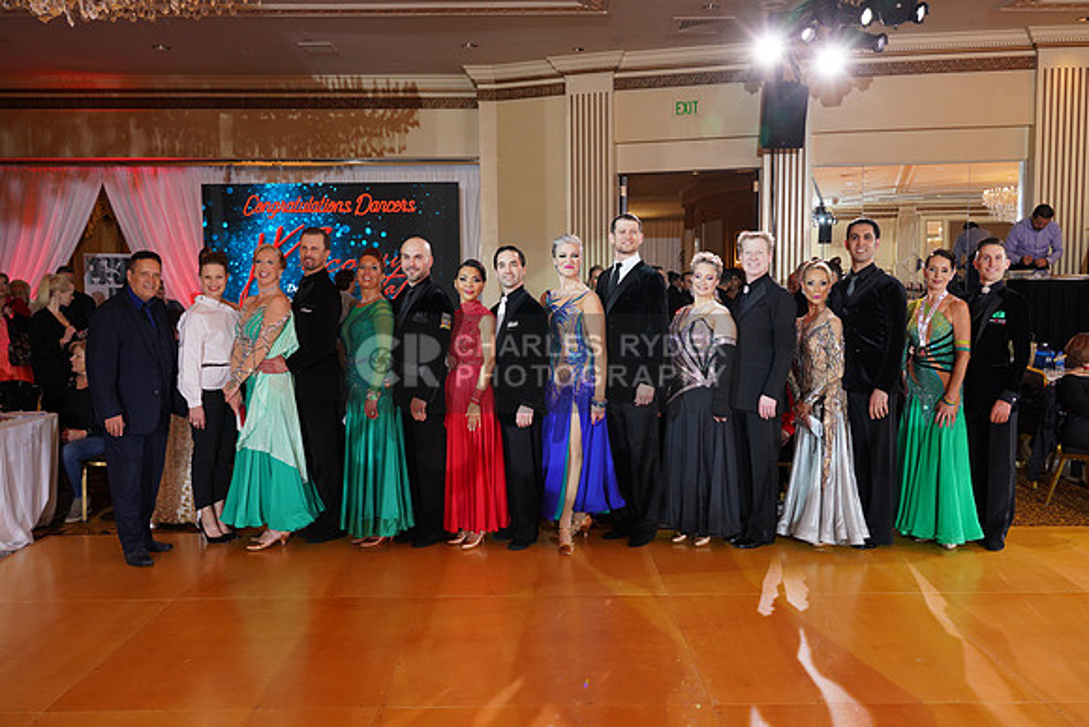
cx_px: 544
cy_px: 364
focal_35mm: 30
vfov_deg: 43.6
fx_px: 908
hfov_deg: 61.9
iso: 1600
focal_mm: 30
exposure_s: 1/200
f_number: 5.6
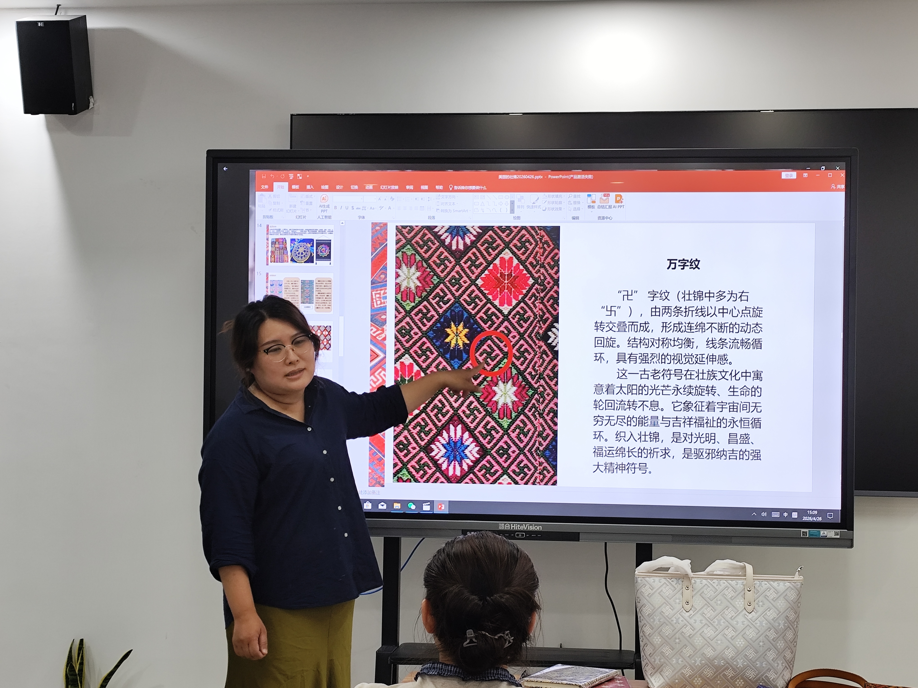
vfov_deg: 22.6
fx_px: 1724
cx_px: 459
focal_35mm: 65
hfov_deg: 29.8
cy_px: 344
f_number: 1.65
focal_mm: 6.14
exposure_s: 1/50
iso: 100
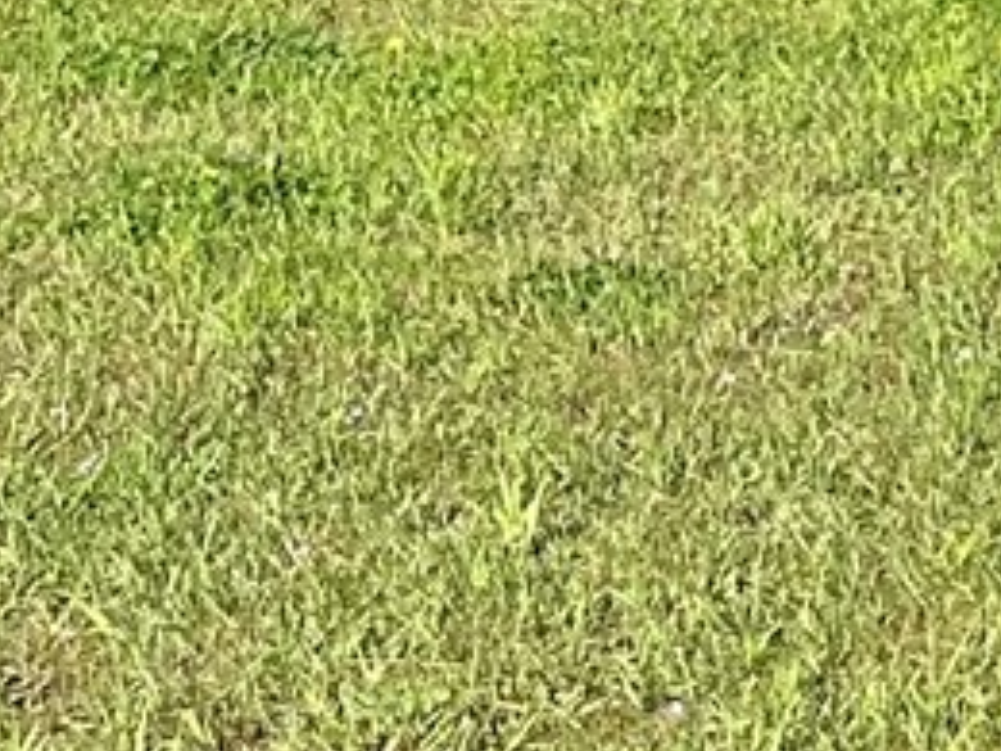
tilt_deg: +1.6
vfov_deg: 7.4
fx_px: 5465
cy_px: -971
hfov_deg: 8.6
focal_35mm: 189
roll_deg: +0.5
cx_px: 3088
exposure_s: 1/2967
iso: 80
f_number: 1.78
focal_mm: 6.86
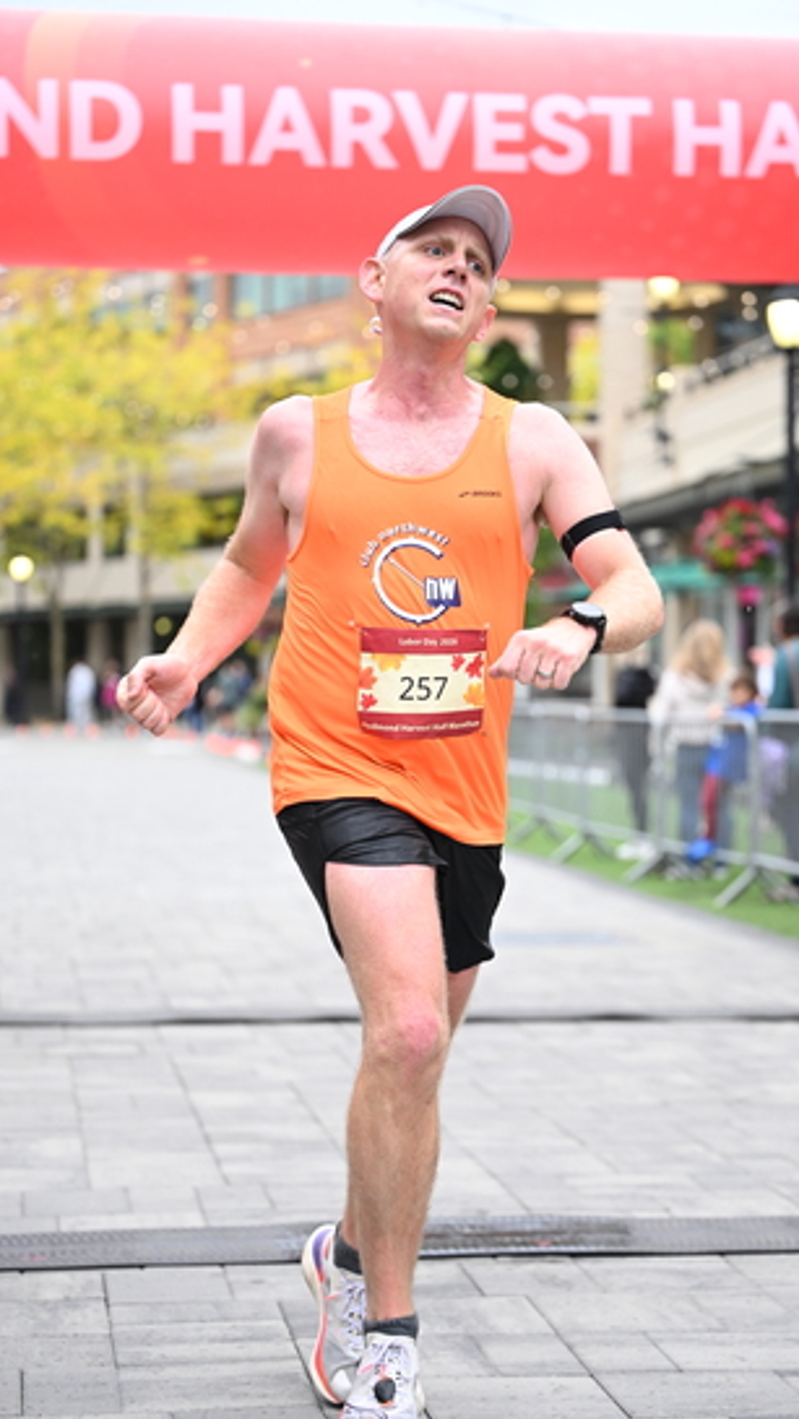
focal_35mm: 74
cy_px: 711
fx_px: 2784
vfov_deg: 28.6
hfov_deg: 16.3
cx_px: 446
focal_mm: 70
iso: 1600
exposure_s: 1/1250
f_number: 2.8
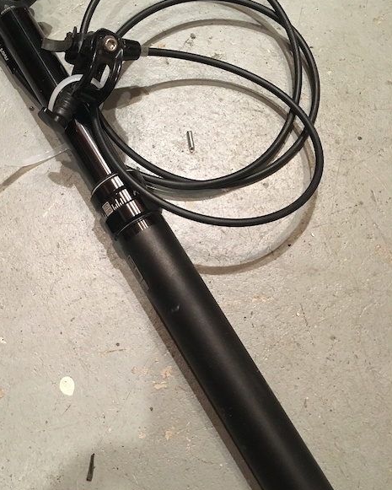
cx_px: 142
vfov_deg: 46.8
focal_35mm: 39
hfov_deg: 37.9
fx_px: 565
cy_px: 250
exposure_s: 1/30
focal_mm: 4.15
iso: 200
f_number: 2.2
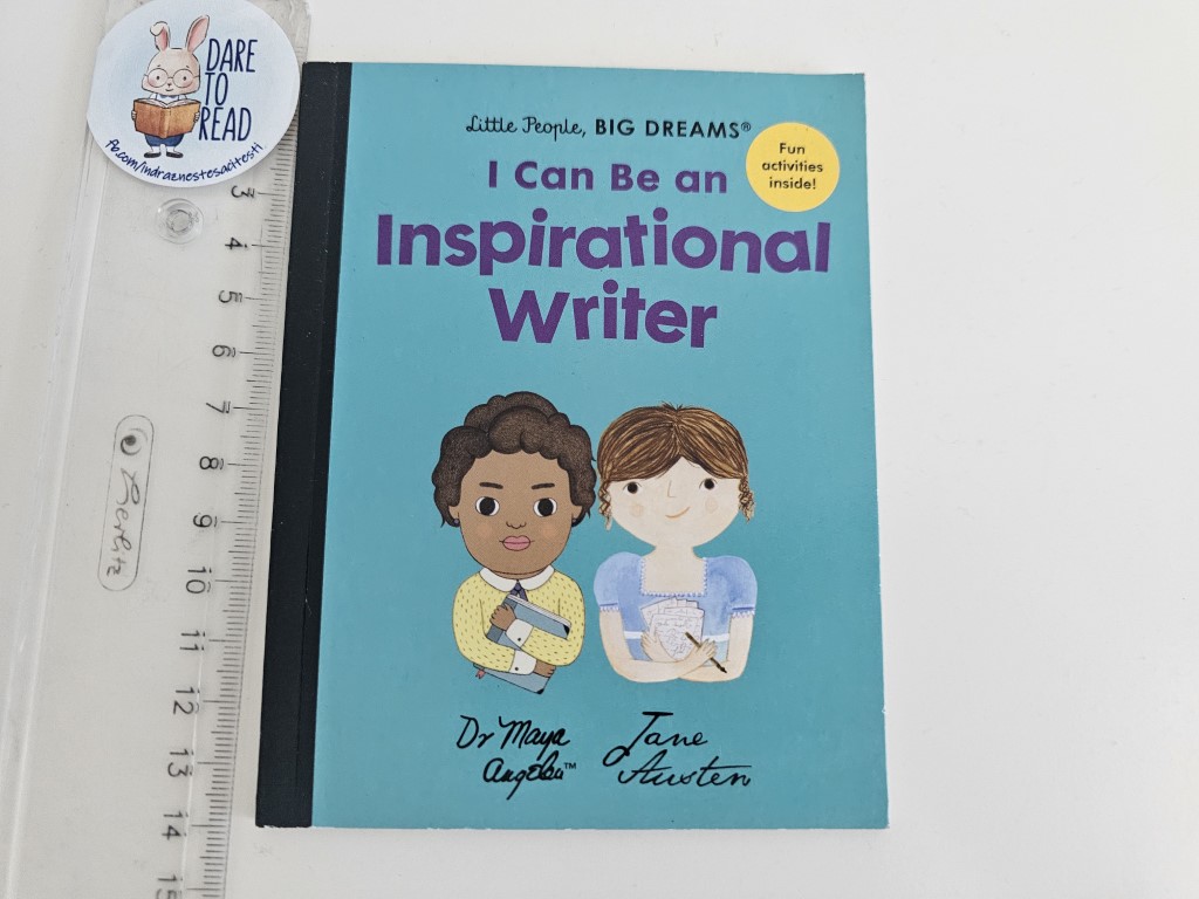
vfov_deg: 58.9
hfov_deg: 73.9
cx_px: 600
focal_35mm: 23
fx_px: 797
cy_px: 450
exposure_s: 1/200
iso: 320
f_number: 1.7
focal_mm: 6.3
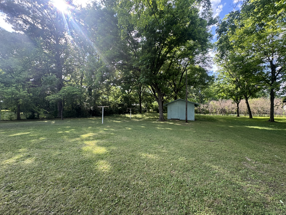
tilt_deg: +1.8
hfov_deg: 102.1
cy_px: 108
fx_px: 116
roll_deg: +0.0
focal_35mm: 14
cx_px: 143
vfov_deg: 85.7
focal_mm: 2.22
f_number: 2.2
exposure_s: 1/126
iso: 40
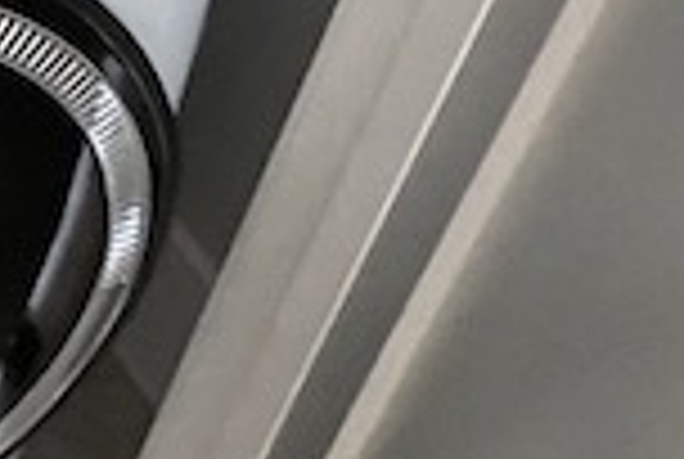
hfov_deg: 18.6
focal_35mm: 71
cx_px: -675
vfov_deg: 16.0
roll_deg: -1.0
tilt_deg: -26.7
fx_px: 1352
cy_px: -396
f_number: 1.8
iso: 800
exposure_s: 1/40
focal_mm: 1.57
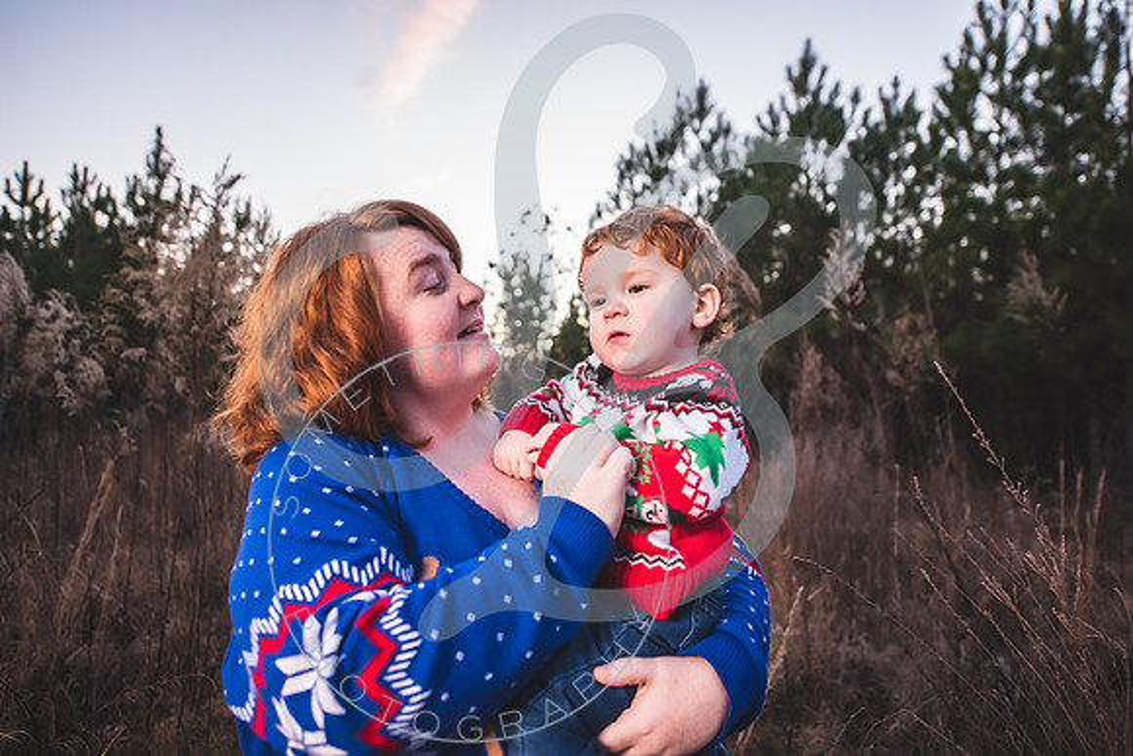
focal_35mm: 24
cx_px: 566
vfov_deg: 53.2
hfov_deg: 73.7
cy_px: 378
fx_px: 755
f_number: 2.8
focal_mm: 24
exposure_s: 1/320
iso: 500
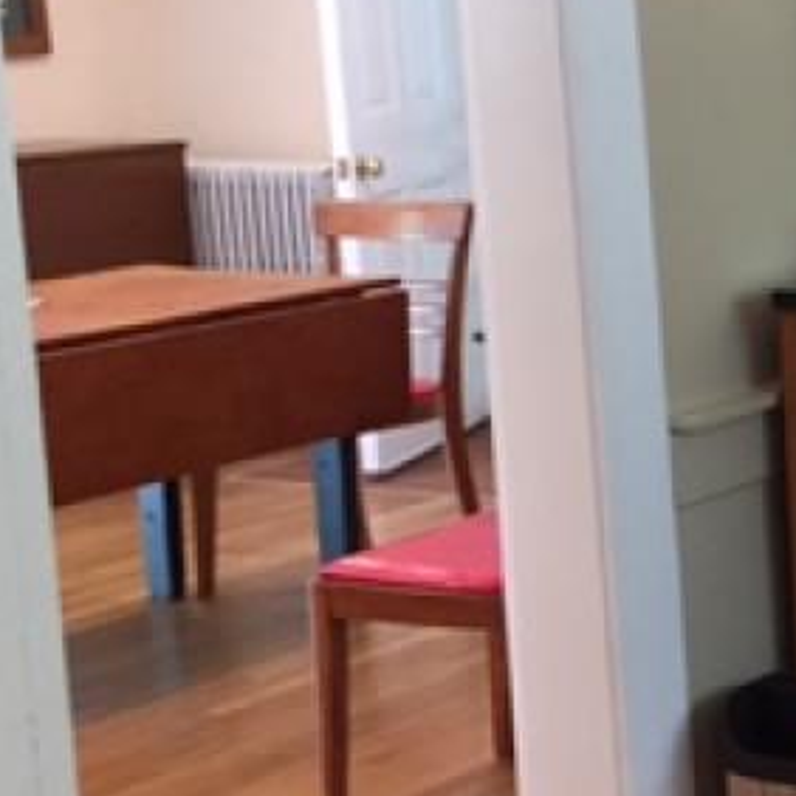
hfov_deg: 16.2
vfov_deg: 18.7
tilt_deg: -10.2
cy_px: 370
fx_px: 2419
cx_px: 1372
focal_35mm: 93
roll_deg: -0.3
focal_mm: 4.15
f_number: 2.2
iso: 160
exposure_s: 1/30
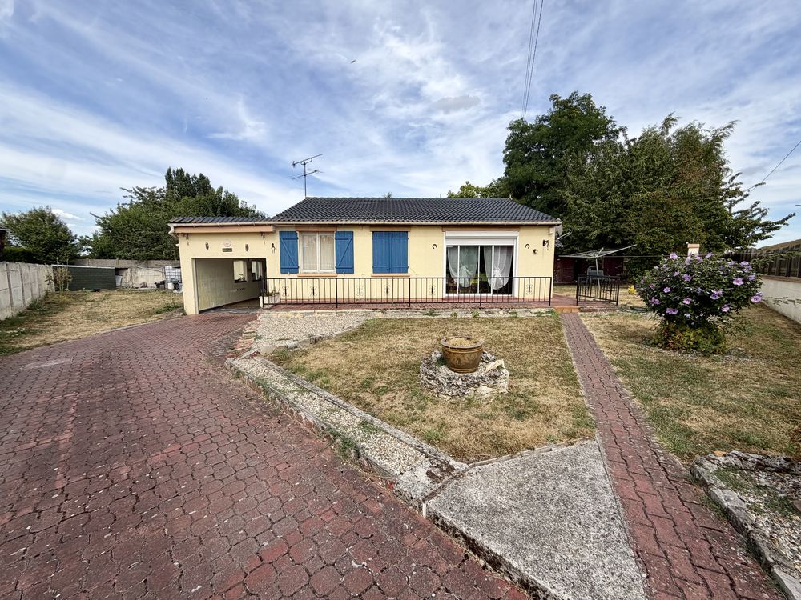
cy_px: 300
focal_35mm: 14
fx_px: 324
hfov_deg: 102.1
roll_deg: +0.9
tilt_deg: -5.0
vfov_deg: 85.7
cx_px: 400
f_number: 2.2
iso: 25
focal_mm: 2.22
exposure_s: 1/770
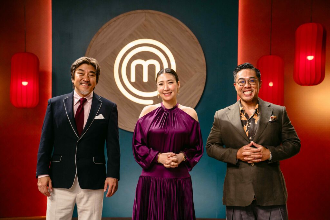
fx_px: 458
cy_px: 110
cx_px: 165
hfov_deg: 39.6
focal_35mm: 50
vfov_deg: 27.0
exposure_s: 1/200
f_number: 4
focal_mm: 50
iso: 2000
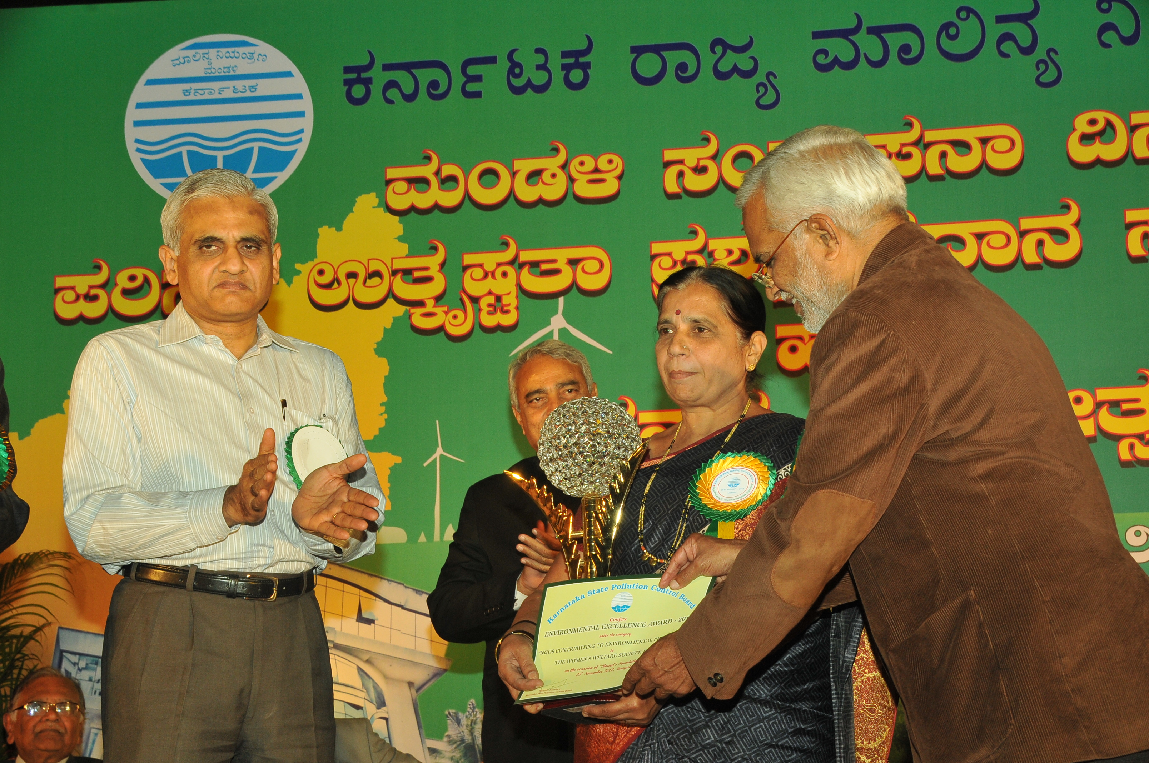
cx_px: 574
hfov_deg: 26.0
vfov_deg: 17.4
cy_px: 382
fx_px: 2486
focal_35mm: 78
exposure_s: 1/125
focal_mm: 52
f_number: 11
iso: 640
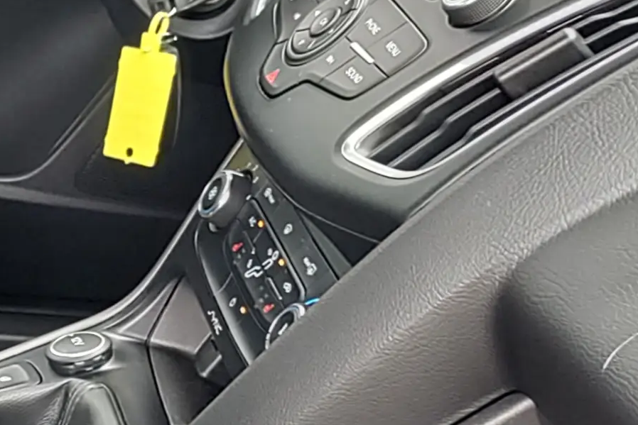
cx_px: -623
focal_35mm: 101
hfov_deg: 16.0
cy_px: 368
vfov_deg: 13.5
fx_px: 1790
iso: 131
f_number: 1.8
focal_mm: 5.56
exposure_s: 1/50
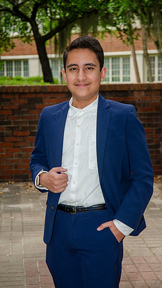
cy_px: 145
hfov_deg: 12.7
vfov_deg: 22.5
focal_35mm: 95
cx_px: 84
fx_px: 725
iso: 100
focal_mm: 60
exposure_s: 1/250
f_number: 5
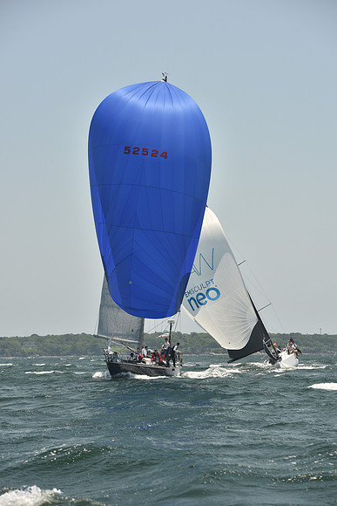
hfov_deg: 12.5
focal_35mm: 110
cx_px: 168
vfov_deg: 18.6
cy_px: 253
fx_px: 1544
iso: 250
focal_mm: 110
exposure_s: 1/640
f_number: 6.3
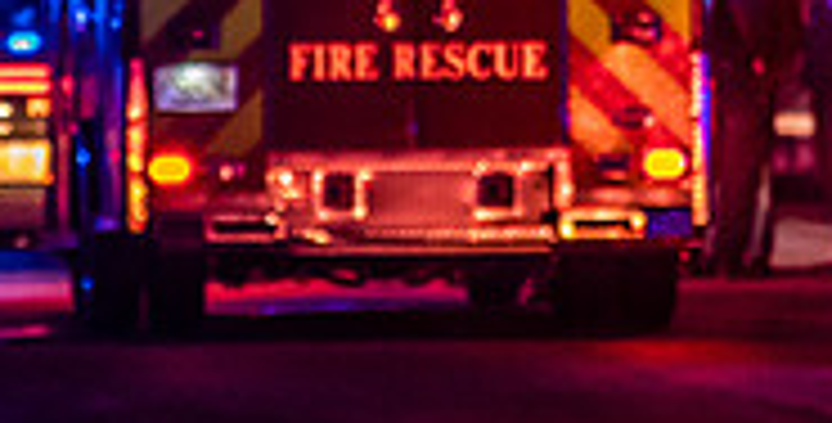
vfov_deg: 2.0
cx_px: 568
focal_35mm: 550
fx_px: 11862
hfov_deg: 4.0
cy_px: -50
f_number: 4.5
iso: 2000
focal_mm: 102
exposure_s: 1/60
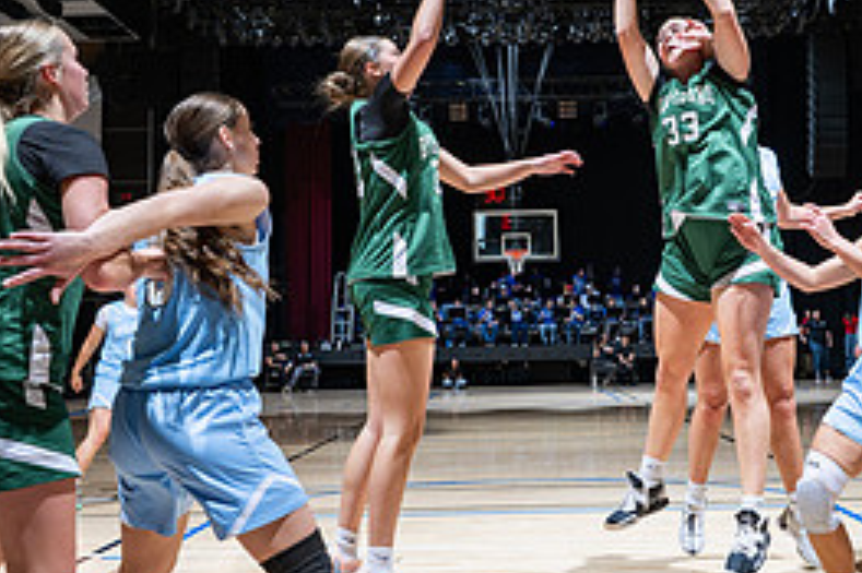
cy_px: 205
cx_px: 515
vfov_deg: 25.4
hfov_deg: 37.4
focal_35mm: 53
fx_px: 1268
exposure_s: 1/125
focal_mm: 24
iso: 80
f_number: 4.5
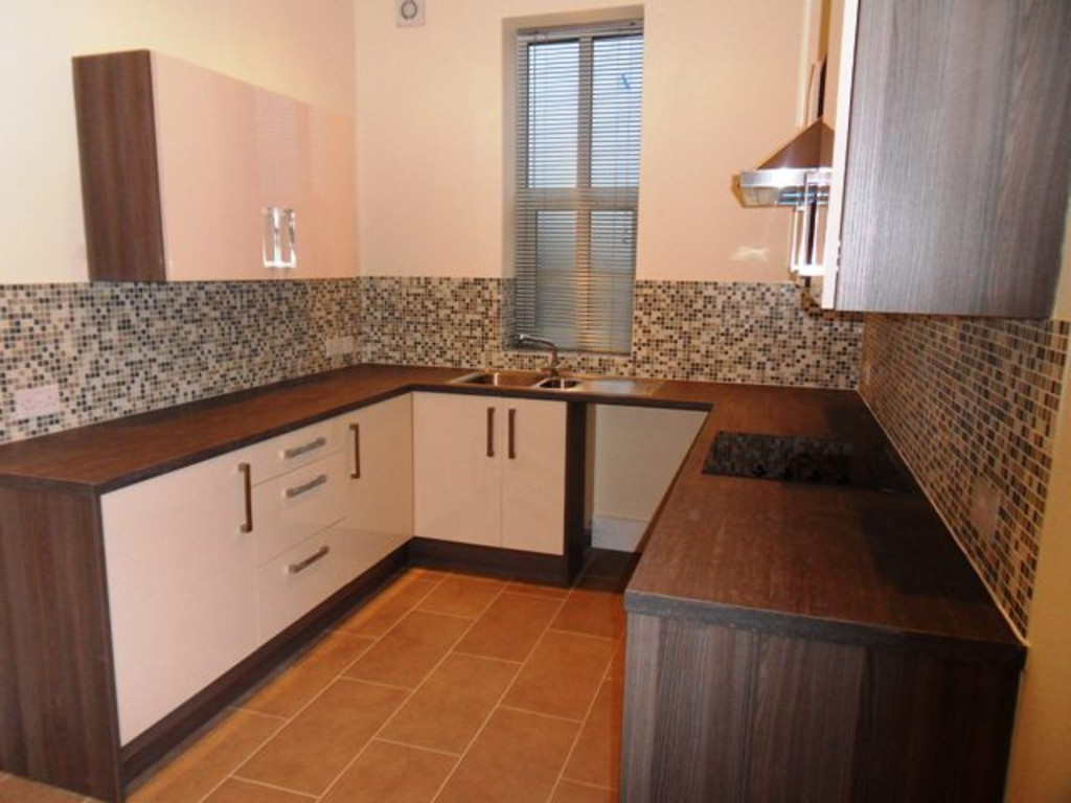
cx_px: 536
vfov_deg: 56.8
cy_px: 402
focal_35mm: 24
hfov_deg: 71.6
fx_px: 743
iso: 200
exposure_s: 1/30
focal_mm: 4.3
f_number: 3.3
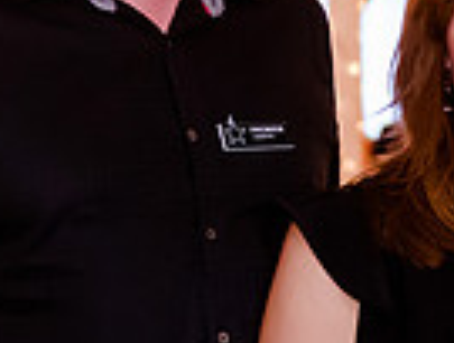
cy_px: 105
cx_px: 795
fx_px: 2643
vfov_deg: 7.4
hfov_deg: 9.4
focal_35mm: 201
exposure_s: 1/100
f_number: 2.8
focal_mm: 36
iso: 4000
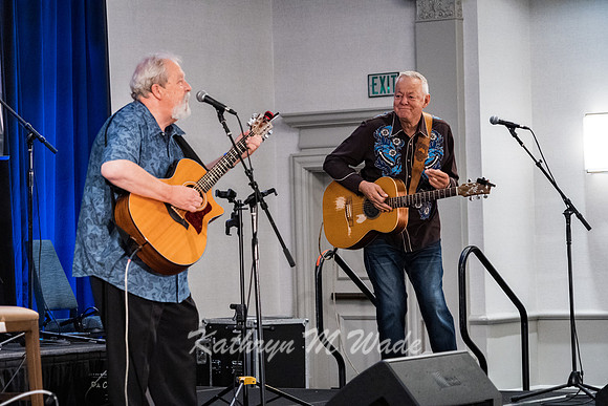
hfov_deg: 15.8
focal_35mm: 130
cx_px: 304
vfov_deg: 10.6
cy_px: 203
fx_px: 2196
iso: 12800
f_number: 6.3
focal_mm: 130
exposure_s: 1/250
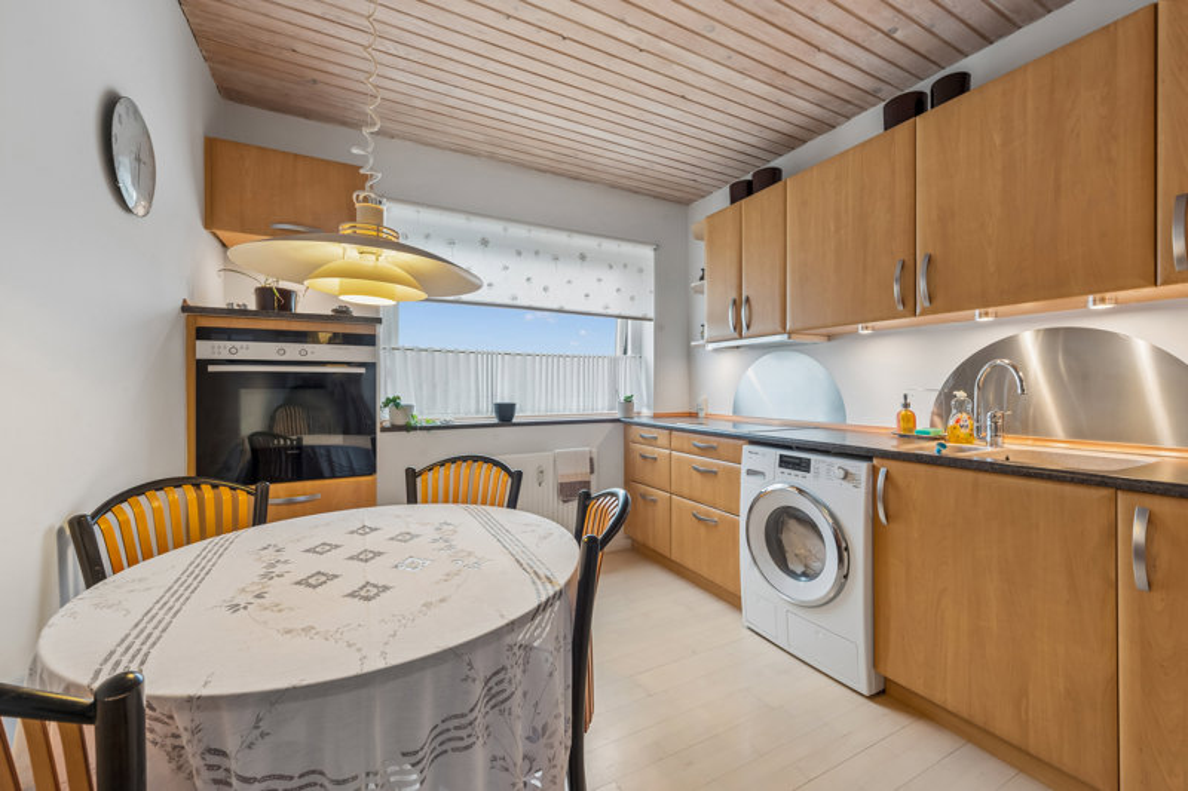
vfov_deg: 81.2
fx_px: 462
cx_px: 594
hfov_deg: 104.3
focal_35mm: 14
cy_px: 396
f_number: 10
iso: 250
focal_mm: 14
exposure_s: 1/5
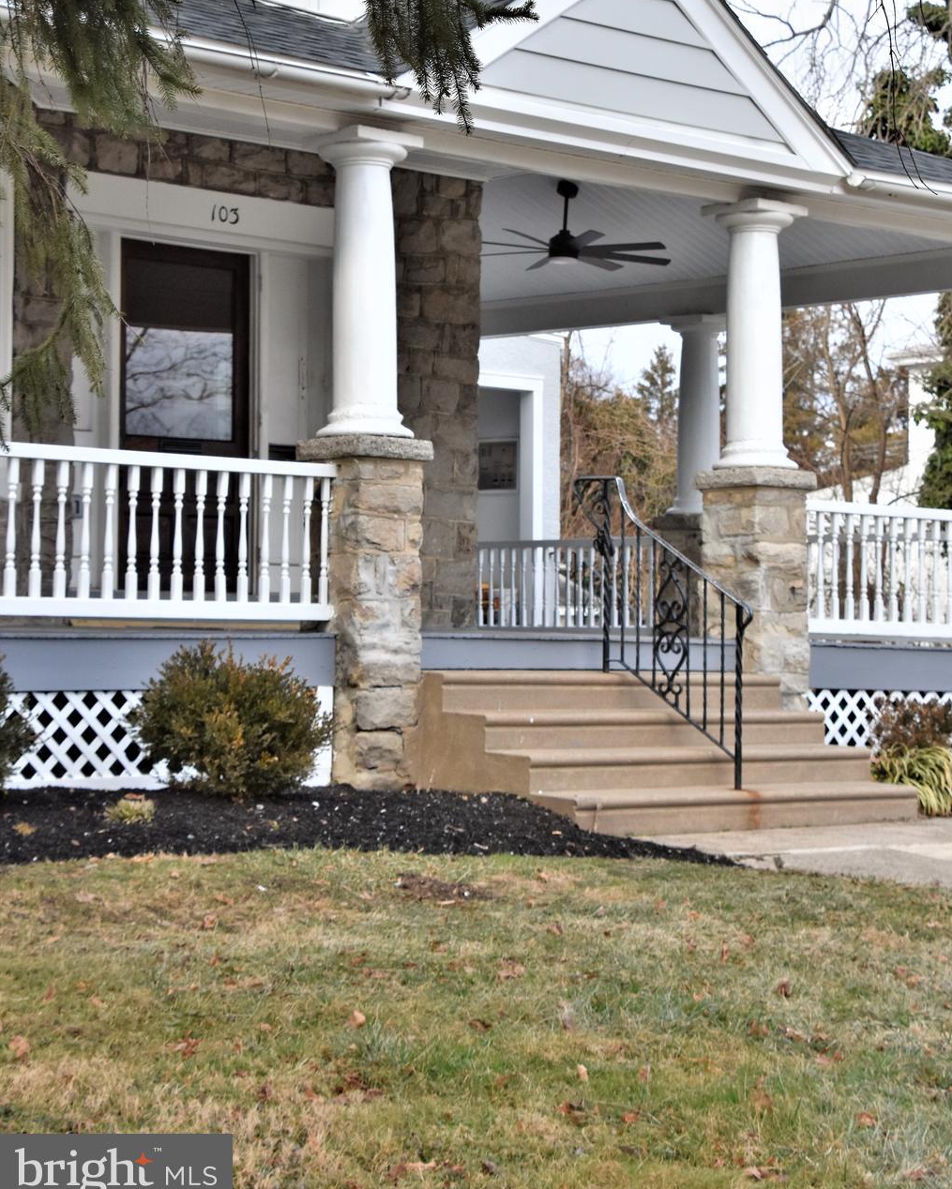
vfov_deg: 25.3
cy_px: 490
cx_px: 478
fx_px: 2641
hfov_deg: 20.4
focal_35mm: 75
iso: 450
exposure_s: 1/500
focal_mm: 44
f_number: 8
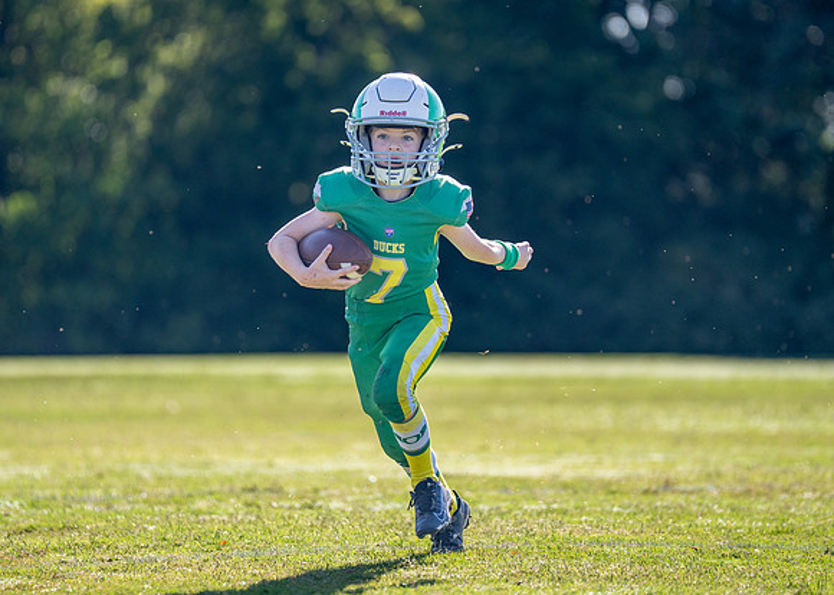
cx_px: 412
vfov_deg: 5.5
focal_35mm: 260
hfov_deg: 7.8
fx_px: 6150
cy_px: 257
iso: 250
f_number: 2.8
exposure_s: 1/2500
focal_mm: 200
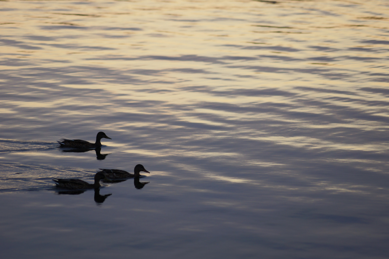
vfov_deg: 6.1
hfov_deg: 9.1
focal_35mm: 225
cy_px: 130
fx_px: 2431
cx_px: 194
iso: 125
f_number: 4.5
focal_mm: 150
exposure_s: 1/250
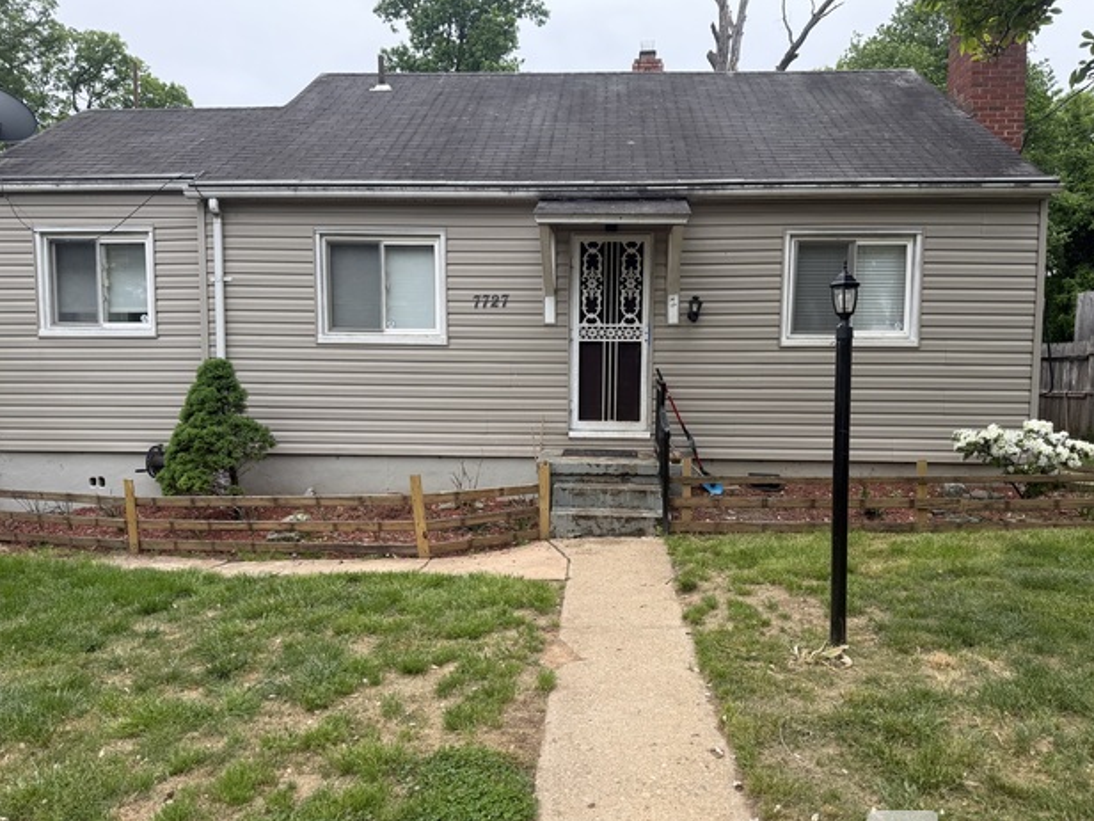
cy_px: 437
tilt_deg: -3.7
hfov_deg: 67.3
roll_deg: -0.2
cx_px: 562
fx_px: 822
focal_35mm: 26
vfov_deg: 53.0
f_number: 1.78
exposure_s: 1/528
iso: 100
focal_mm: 6.76
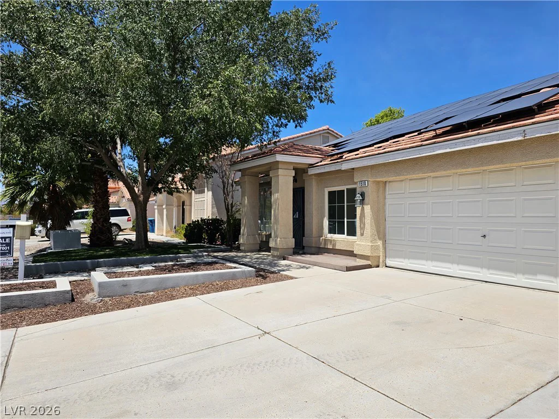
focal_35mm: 23
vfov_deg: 58.9
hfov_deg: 73.9
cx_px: 280
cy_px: 210
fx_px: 371
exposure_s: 1/1623
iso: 12
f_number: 1.7
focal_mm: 6.3
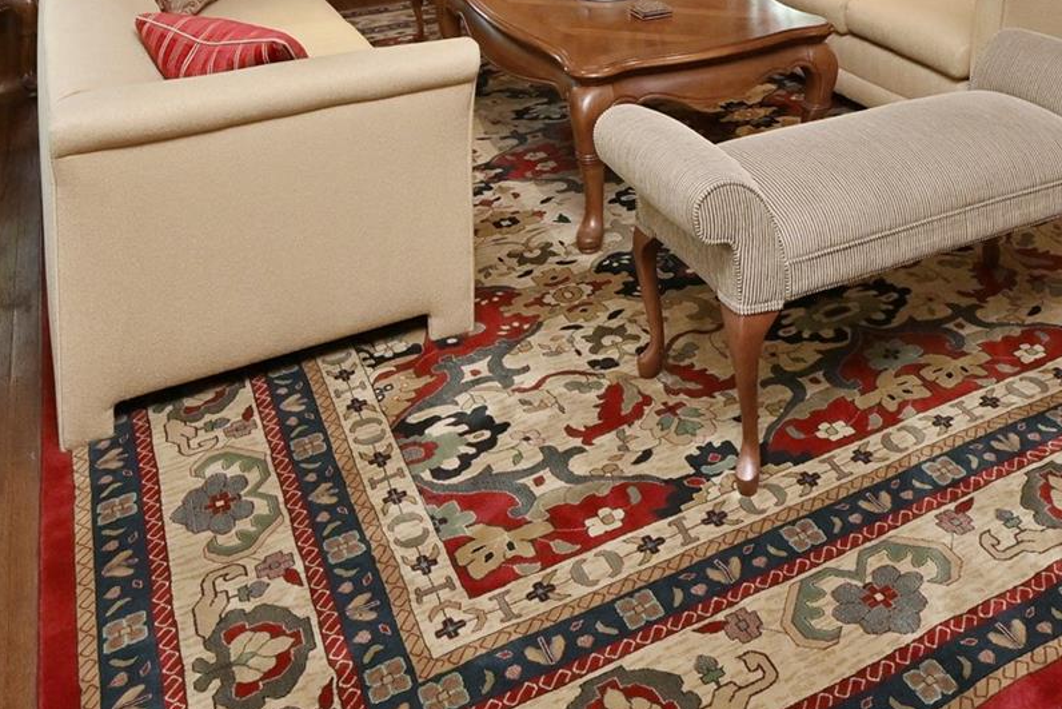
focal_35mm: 36
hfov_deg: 53.0
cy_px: -166
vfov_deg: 30.6
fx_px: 1062
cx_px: 592
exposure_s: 1/60
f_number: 6.3
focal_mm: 14
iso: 1250
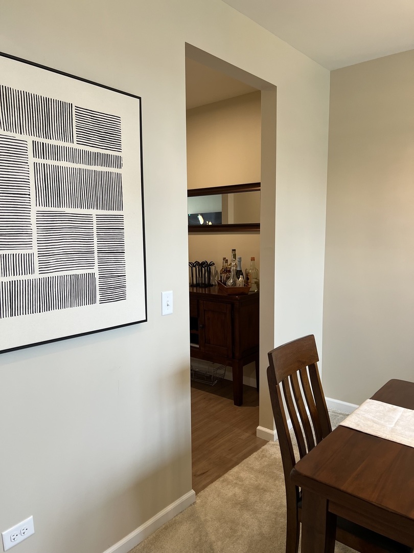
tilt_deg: -6.6
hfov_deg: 53.1
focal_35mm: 26
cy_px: 276
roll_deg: +1.8
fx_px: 415
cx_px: 207
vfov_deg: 67.3
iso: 125
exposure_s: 1/120
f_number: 1.5
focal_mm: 5.7
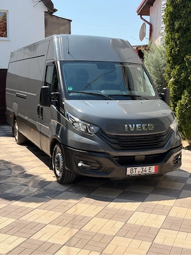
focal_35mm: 48
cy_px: 128
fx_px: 353
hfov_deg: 30.3
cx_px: 96
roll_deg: -1.0
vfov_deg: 39.7
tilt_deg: -7.4
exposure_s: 1/2762
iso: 80
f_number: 1.78
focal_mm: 6.76
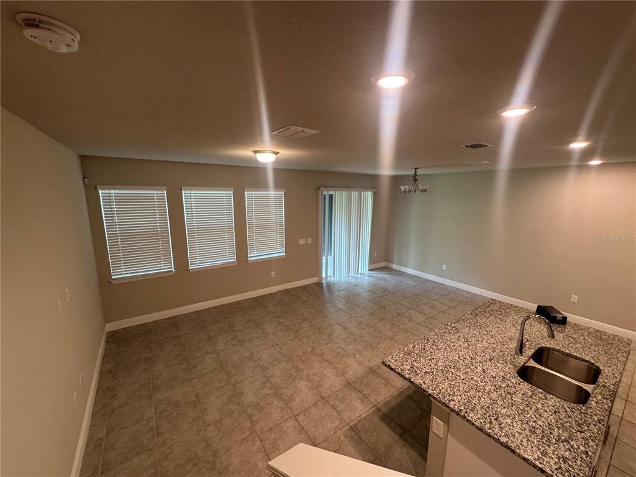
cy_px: 238
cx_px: 318
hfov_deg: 102.1
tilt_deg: -12.3
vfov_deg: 85.7
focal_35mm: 14
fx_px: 257
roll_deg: -2.2
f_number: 2.2
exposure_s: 1/120
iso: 250
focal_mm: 2.22
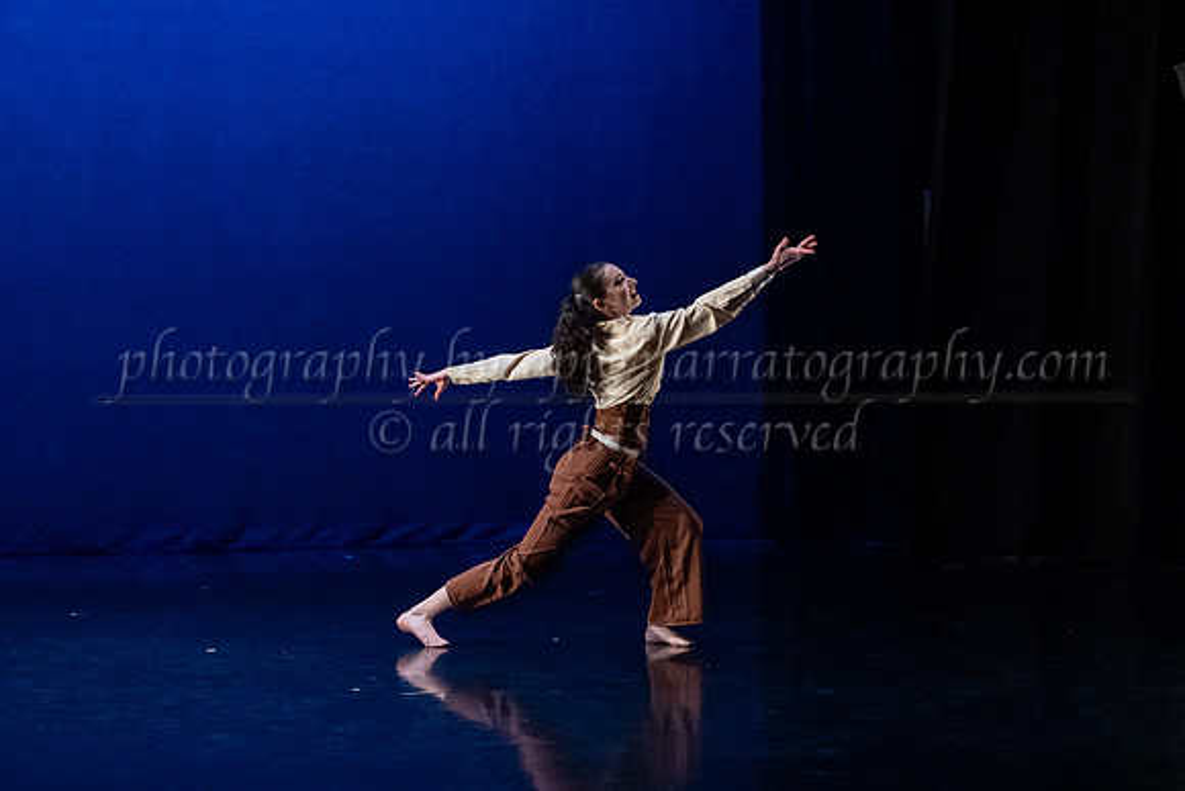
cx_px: 561
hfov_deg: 19.3
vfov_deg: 12.9
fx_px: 3484
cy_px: 322
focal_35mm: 106
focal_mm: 75
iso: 4000
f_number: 3.5
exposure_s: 1/400
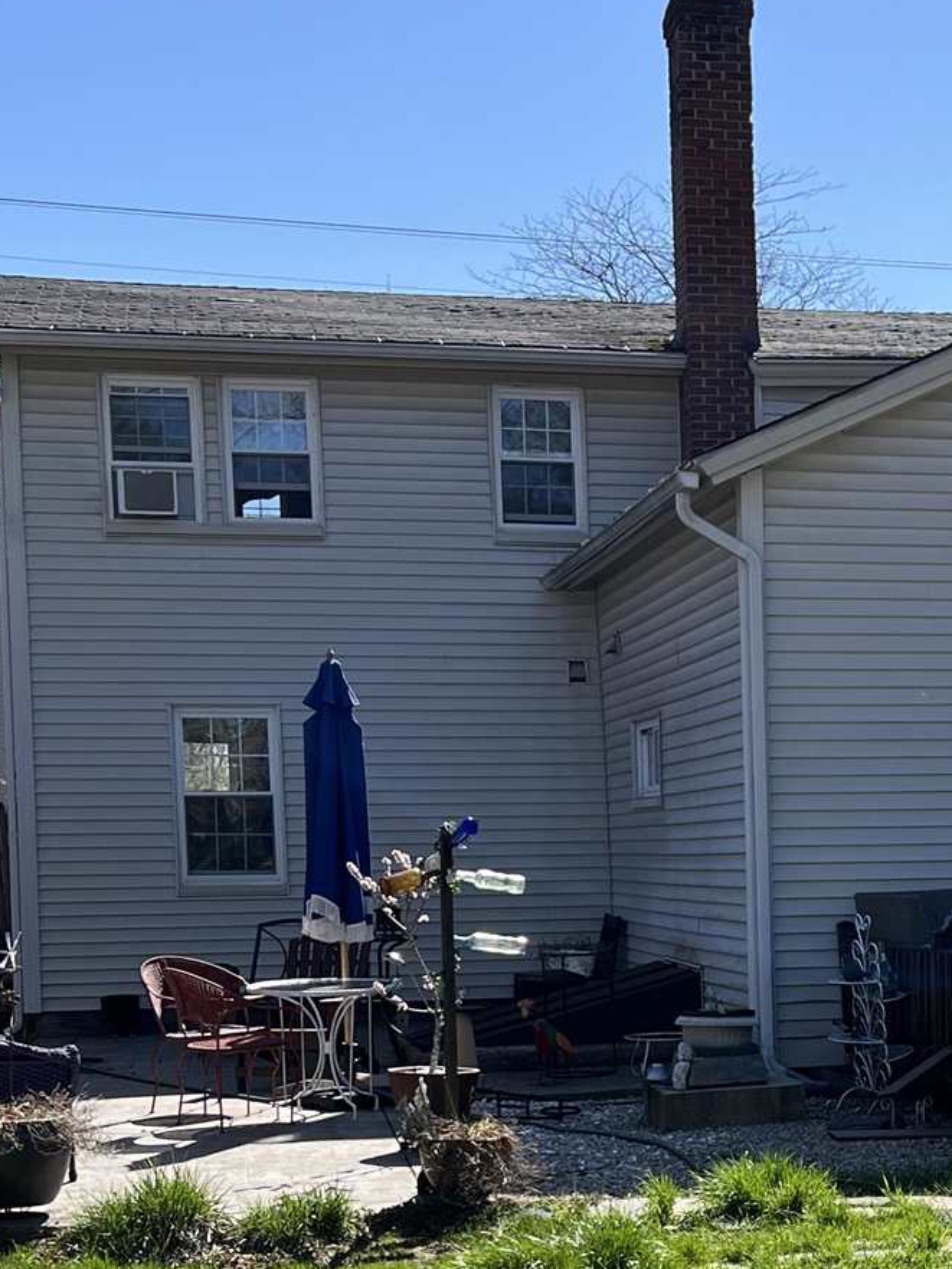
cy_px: 1067
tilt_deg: -4.6
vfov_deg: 27.8
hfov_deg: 21.2
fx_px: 2493
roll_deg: +1.3
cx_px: 856
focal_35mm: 68
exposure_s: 1/3257
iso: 50
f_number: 1.5
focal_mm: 5.7
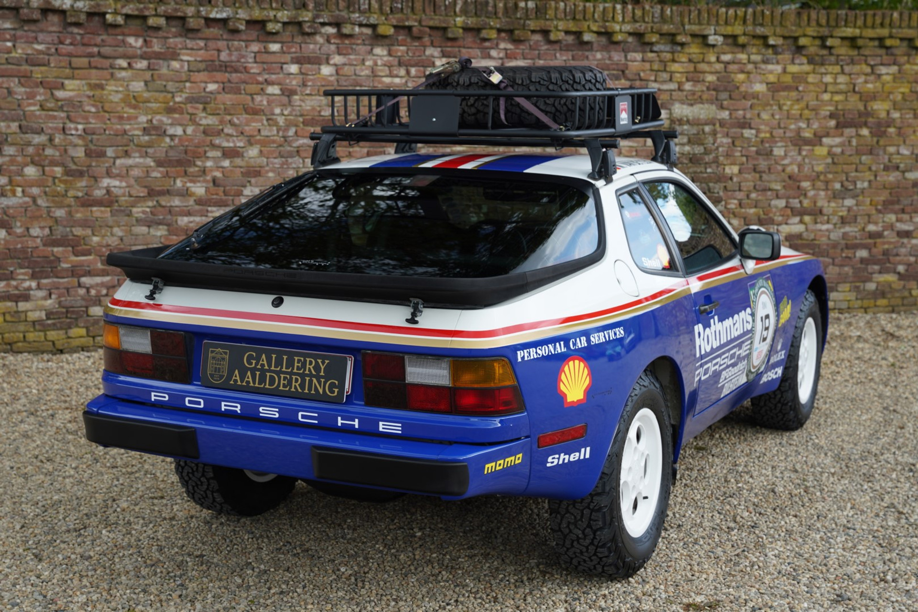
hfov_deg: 38.8
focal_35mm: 51
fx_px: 1303
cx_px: 459
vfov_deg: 26.4
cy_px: 306
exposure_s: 1/60
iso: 100
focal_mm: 51.1
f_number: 5.6
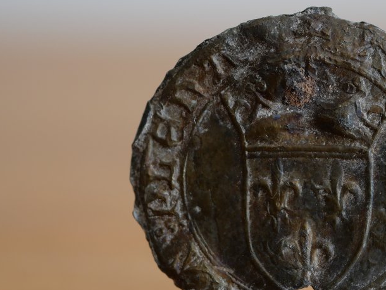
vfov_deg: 12.6
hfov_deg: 16.6
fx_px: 1316
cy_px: 172
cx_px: 285
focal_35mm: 118
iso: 200
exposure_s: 1/80
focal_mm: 30
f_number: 2.8
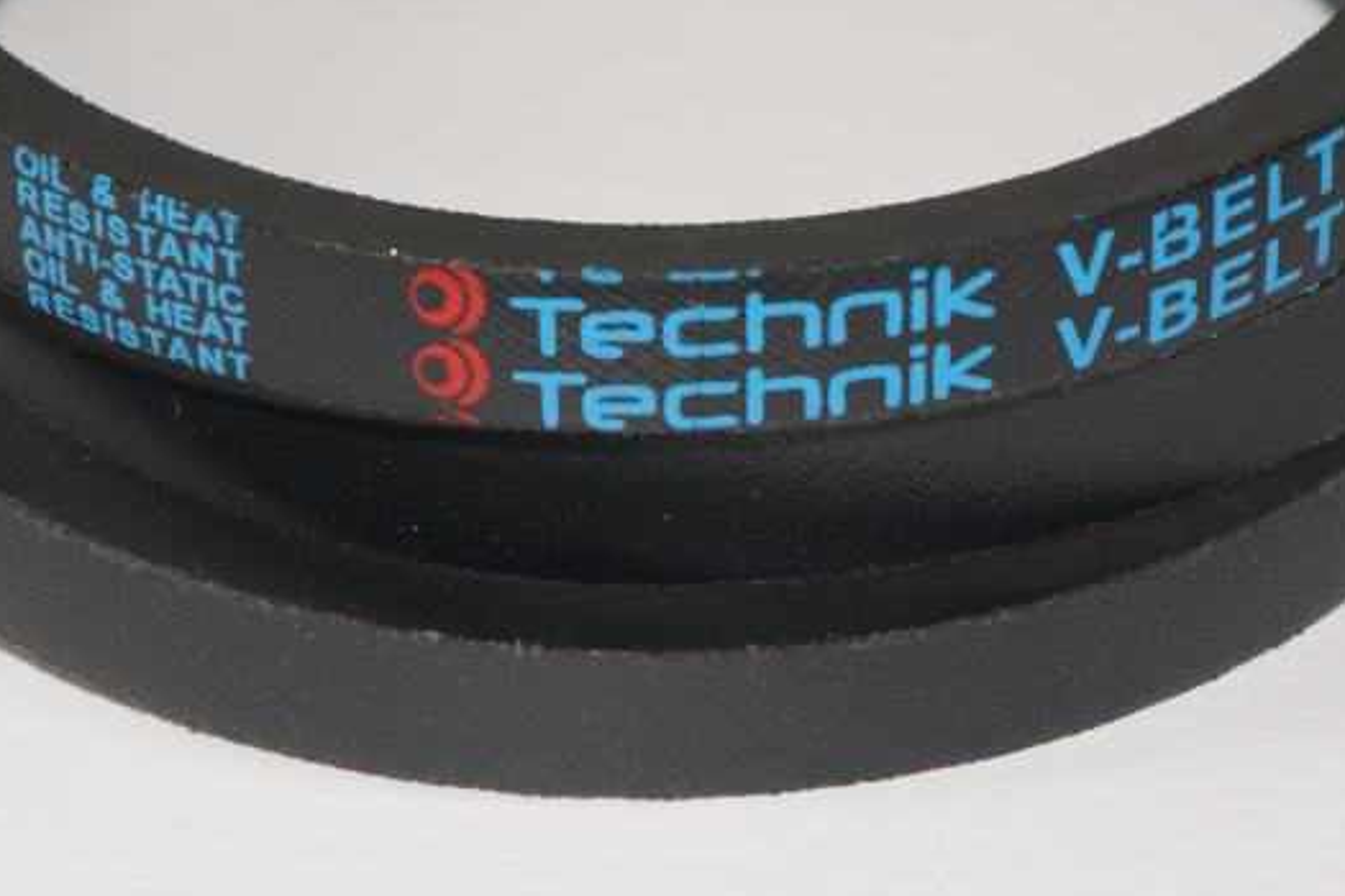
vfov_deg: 8.7
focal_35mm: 157
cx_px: 633
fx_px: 5863
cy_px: 82
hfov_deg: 13.1
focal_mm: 55
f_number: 5.6
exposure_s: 1/160
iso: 640
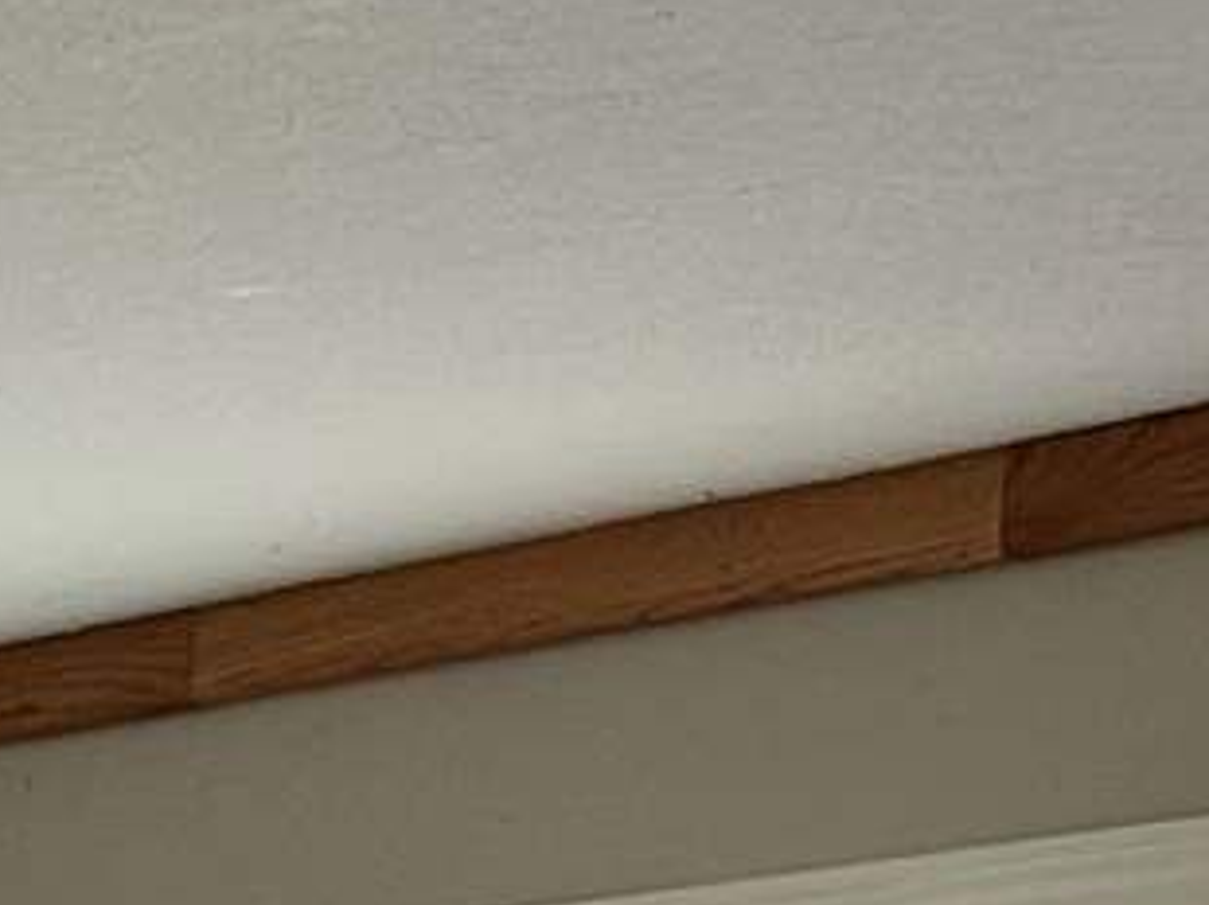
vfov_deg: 7.5
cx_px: -2371
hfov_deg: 9.3
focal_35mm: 172
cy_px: 2820
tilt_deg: -10.0
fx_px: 6003
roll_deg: +0.1
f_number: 1.6
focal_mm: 4.2
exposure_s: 1/75
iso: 125
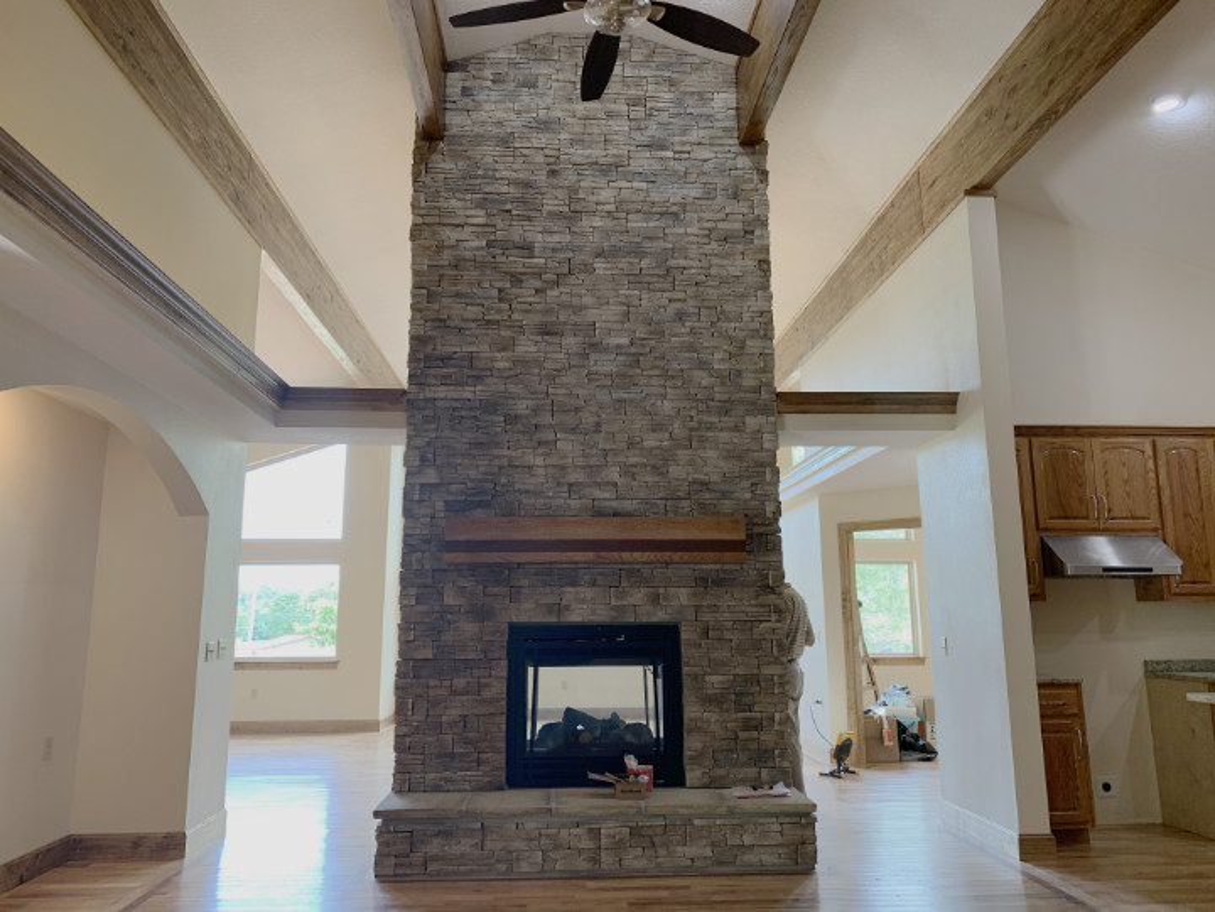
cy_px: 456
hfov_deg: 67.3
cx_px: 608
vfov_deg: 53.1
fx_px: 913
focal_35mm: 26
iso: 80
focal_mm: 4.2
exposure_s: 1/60
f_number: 1.8
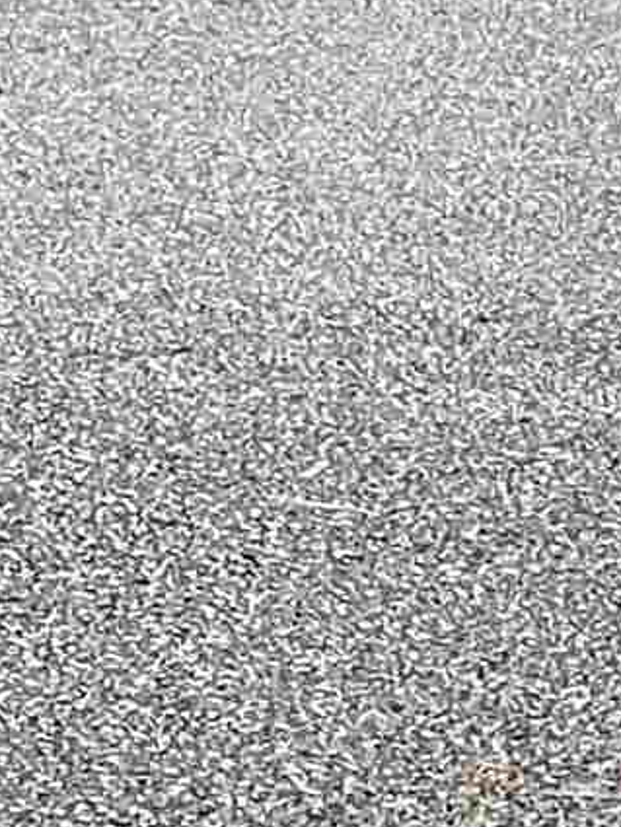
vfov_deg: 3.5
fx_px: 13317
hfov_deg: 2.6
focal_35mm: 557
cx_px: -909
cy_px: -918
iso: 250
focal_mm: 9
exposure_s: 1/99
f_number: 2.8
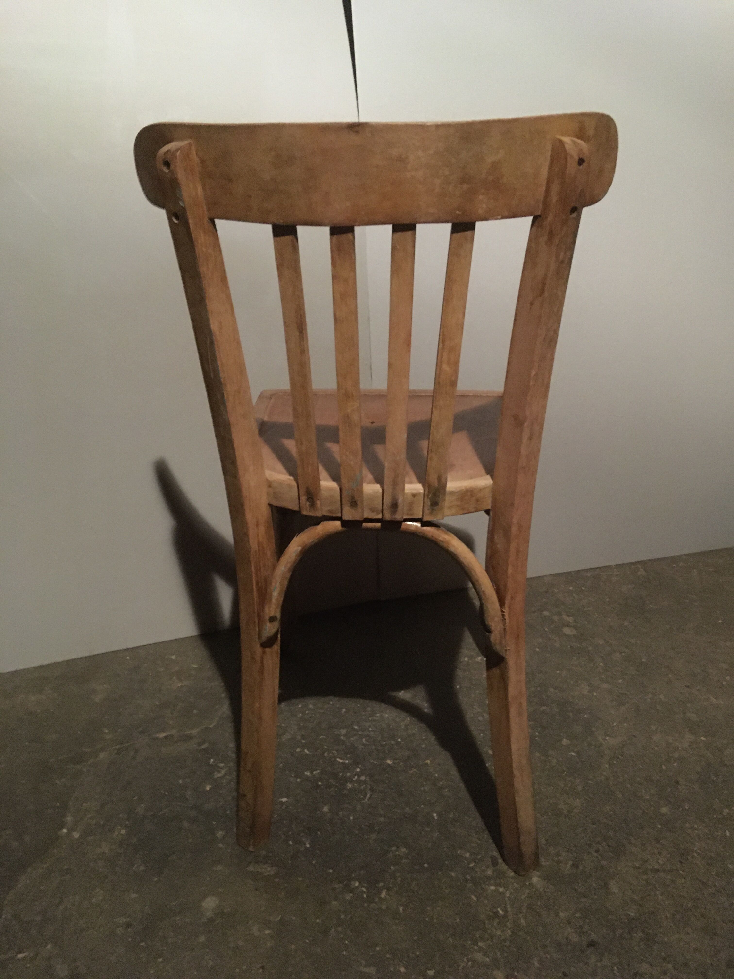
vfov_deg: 61.7
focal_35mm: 29
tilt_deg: -20.4
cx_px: 367
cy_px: 490
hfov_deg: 48.2
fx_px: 820
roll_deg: -1.4
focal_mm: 4.15
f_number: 2.2
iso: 500
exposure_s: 1/17
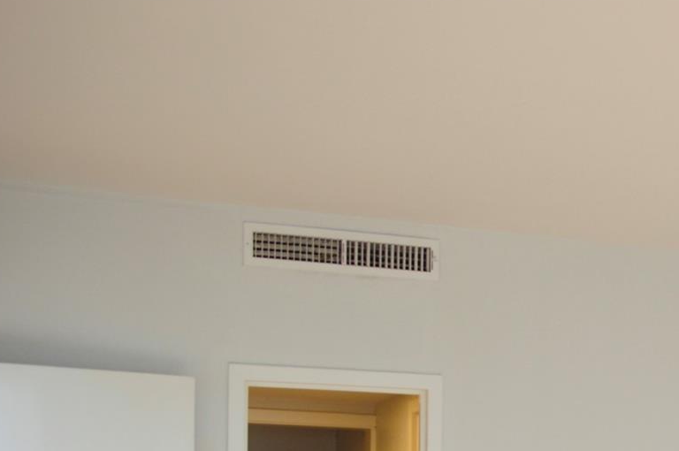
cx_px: 879
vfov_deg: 17.7
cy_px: 588
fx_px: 1356
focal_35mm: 72
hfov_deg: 24.6
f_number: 4
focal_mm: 18
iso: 100
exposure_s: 1/25
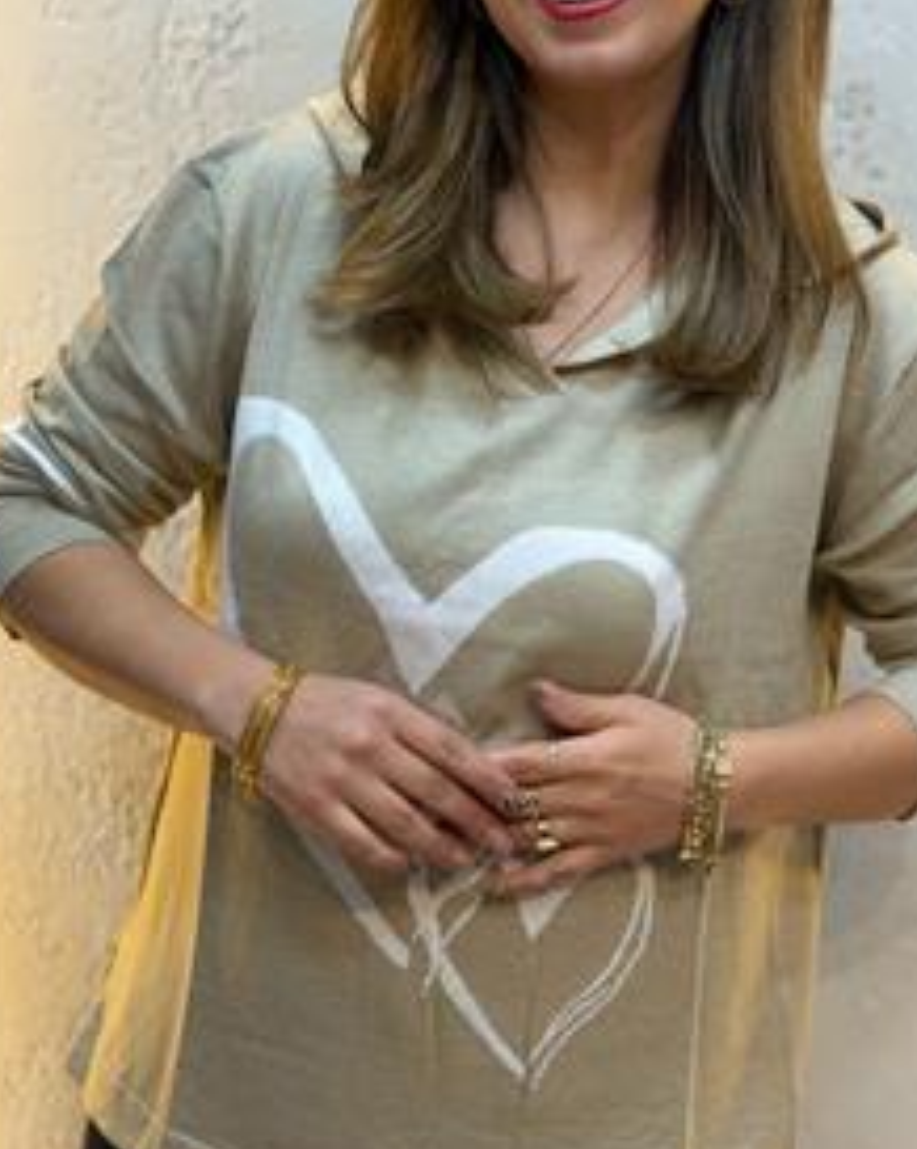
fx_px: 2411
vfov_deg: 26.7
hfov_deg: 21.5
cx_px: 522
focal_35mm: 71
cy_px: 457
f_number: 1.78
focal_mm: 6.76
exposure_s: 1/100
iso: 80
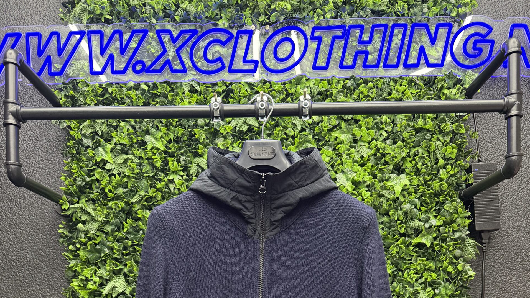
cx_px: 264
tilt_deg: -1.9
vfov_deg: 30.4
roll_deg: -0.1
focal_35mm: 35
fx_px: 492
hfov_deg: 56.6
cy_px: 324
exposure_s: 1/50
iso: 400
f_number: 1.78
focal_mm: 6.76
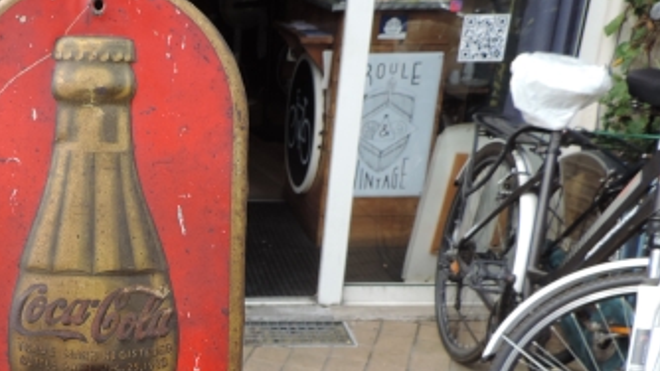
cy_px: 302
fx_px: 823
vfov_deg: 25.0
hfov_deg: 41.1
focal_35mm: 47
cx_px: 95
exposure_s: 1/250
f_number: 3
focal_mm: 4.3
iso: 80
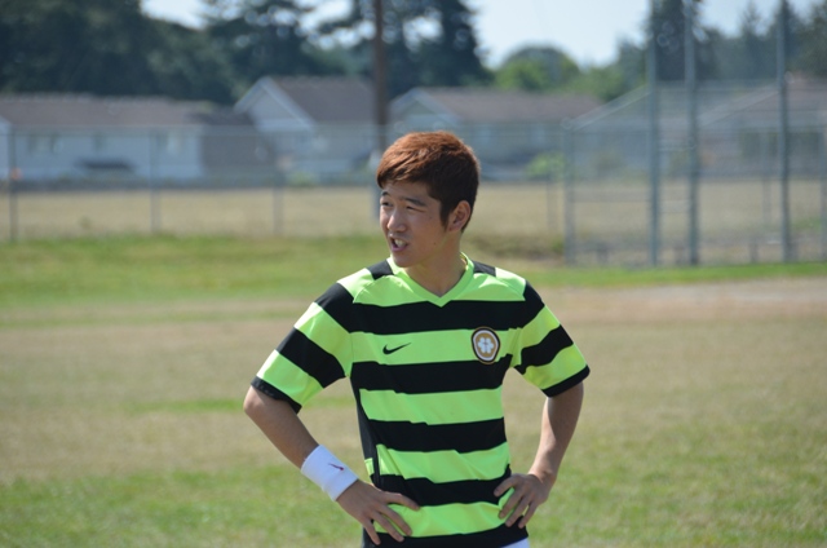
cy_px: 274
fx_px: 6878
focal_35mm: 300
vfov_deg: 4.6
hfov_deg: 6.9
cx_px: 414
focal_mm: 200
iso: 400
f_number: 5.6
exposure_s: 1/1000
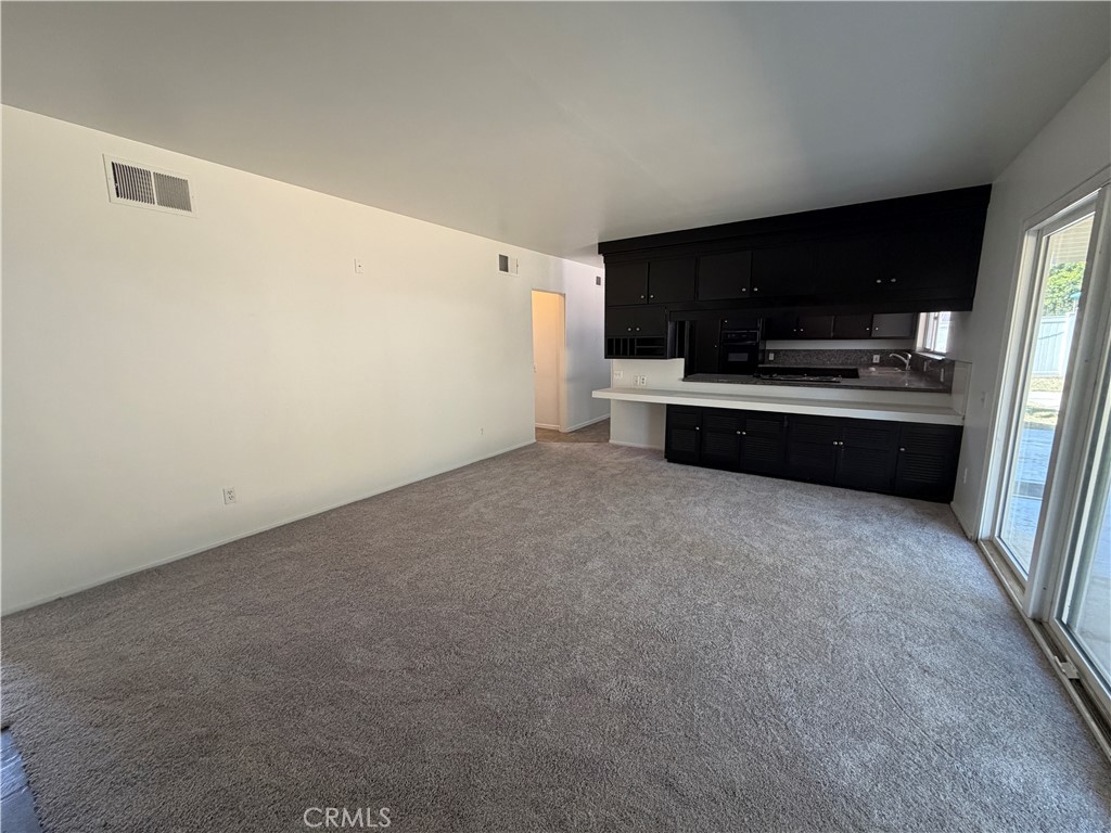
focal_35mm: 14
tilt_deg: -10.0
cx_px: 556
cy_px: 416
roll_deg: +0.6
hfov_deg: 102.1
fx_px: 449
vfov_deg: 85.7
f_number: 2.2
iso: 200
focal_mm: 2.22
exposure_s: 1/121
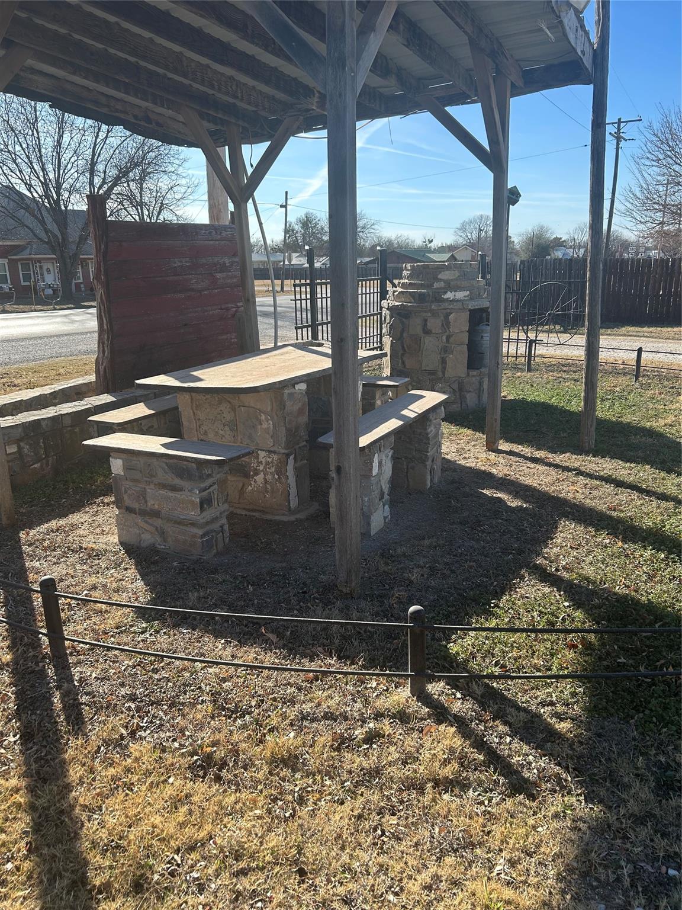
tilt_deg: -17.9
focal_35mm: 26
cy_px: 455
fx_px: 683
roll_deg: +1.9
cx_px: 341
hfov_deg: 53.1
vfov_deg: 67.3
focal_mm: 5.7
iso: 50
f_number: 1.5
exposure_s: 1/1838
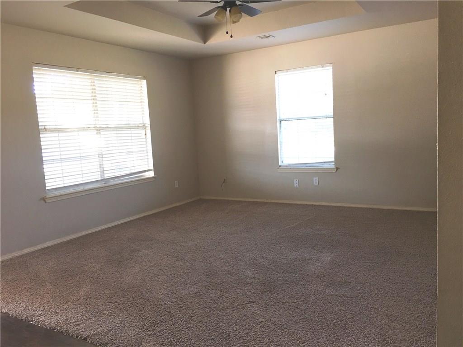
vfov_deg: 48.2
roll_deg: +3.3
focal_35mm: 29
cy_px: 174
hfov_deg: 61.7
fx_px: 388
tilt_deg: -5.9
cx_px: 232
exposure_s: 1/30
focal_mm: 4.15
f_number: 2.2
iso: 40
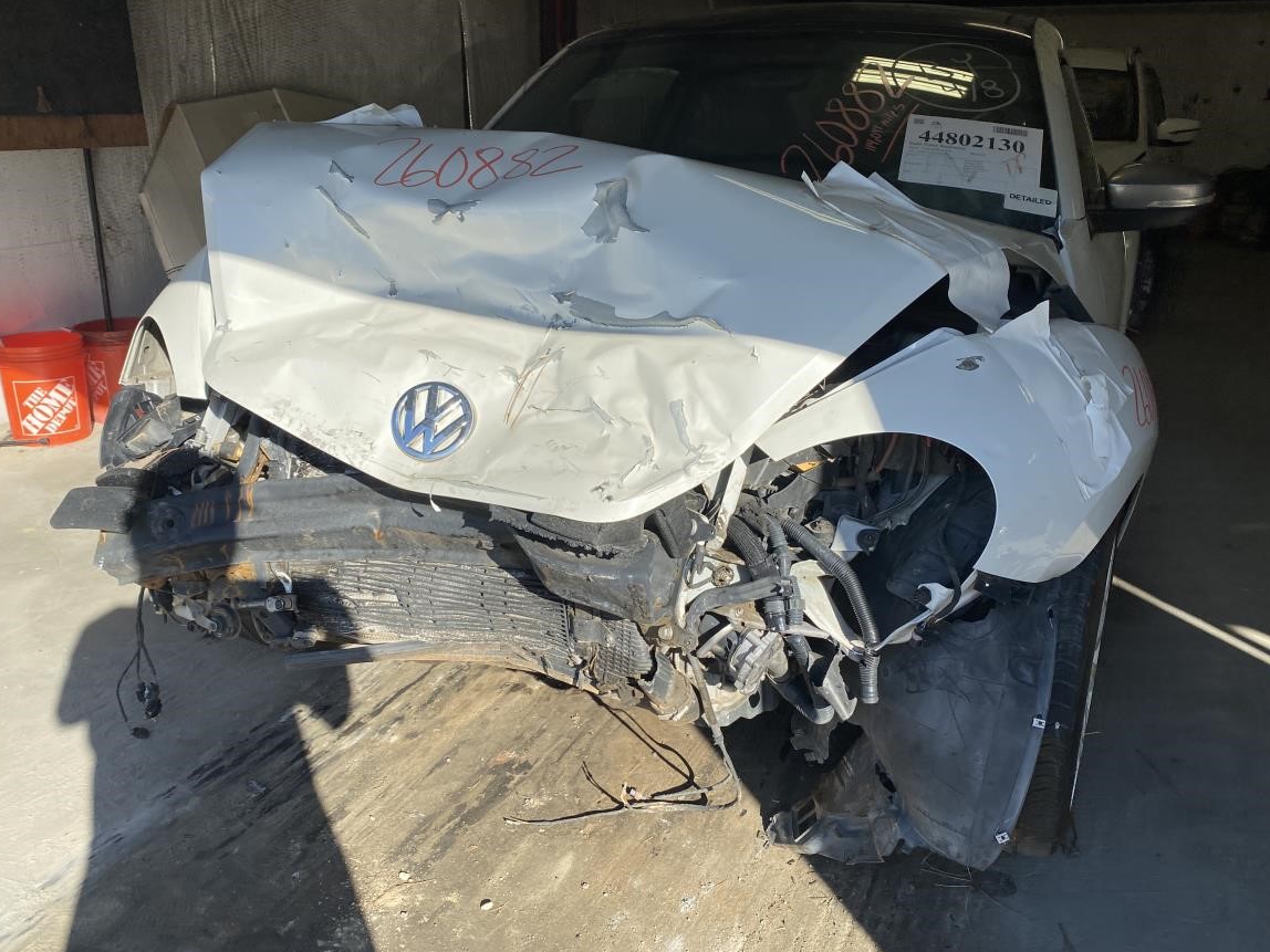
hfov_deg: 61.7
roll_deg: -3.2
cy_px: 456
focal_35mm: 29
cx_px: 646
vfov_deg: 48.2
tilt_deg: -13.8
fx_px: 1064
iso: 32
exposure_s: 1/1727
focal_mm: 4.25
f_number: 1.8
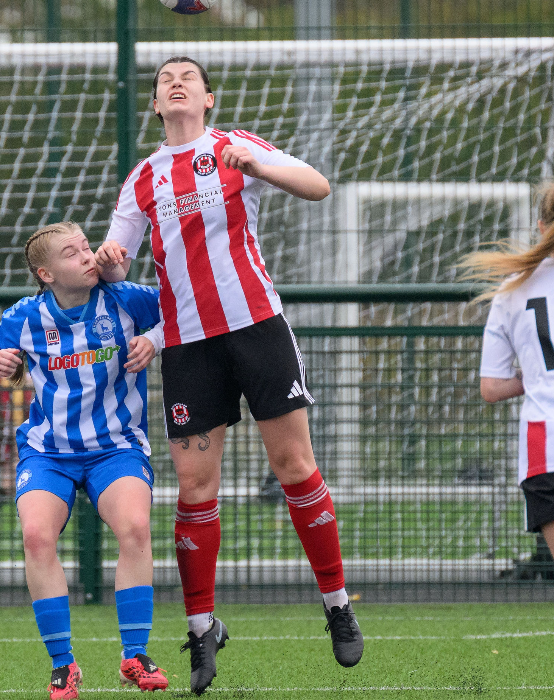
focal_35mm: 1302
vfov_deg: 1.5
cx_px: 218
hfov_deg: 1.2
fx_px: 26874
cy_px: 411
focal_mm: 400
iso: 2000
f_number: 5.6
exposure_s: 1/1000
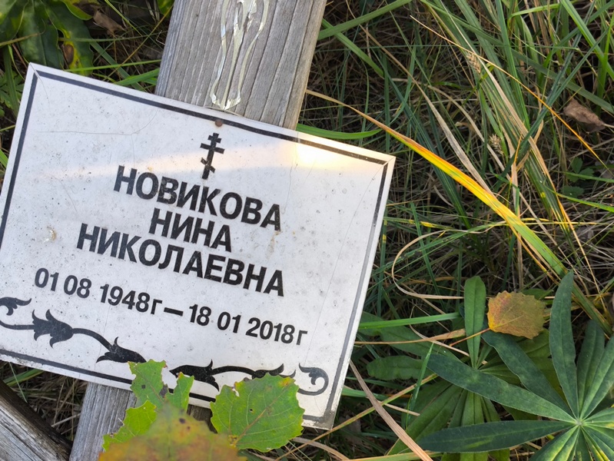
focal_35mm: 50
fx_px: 887
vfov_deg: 29.1
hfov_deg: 38.2
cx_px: 307
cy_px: 230
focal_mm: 4.71
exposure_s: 1/50
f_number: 1.7
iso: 64
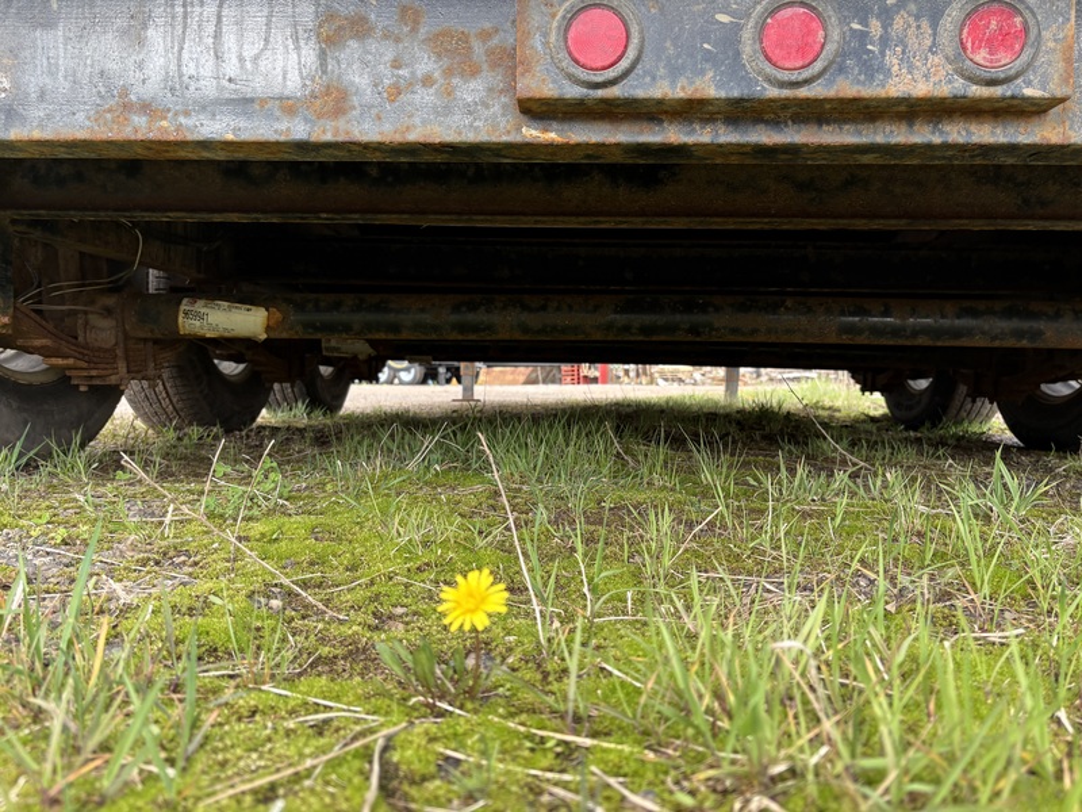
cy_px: 406
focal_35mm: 26
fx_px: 813
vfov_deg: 53.1
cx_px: 541
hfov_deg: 67.3
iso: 32
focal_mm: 5.96
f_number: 1.6
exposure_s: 1/139
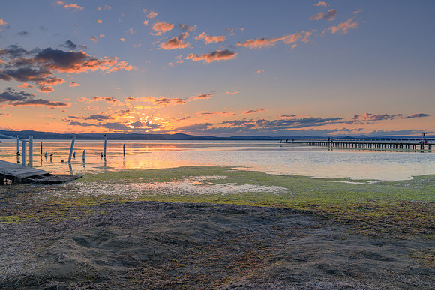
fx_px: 379
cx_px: 218
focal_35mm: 31
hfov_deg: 59.7
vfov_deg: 41.9
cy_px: 145
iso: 100
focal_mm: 31
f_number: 8
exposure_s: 1/15
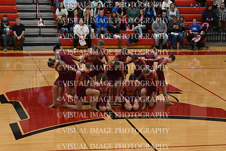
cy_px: 76
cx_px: 113
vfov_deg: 13.0
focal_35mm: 105
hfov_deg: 19.5
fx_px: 659
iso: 3200
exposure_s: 1/400
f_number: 4
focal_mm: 70
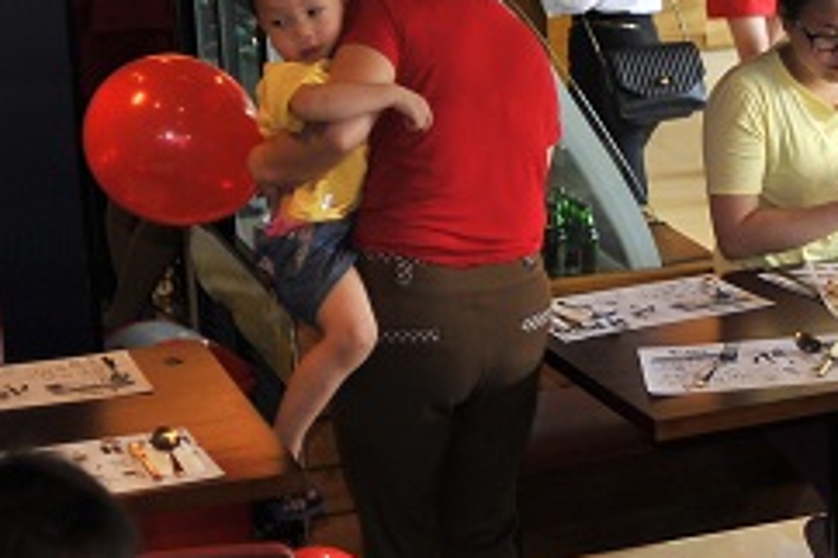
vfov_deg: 10.5
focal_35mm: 130
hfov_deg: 15.0
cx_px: 1112
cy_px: 184
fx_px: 3024
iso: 320
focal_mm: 35
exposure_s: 1/125
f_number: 2
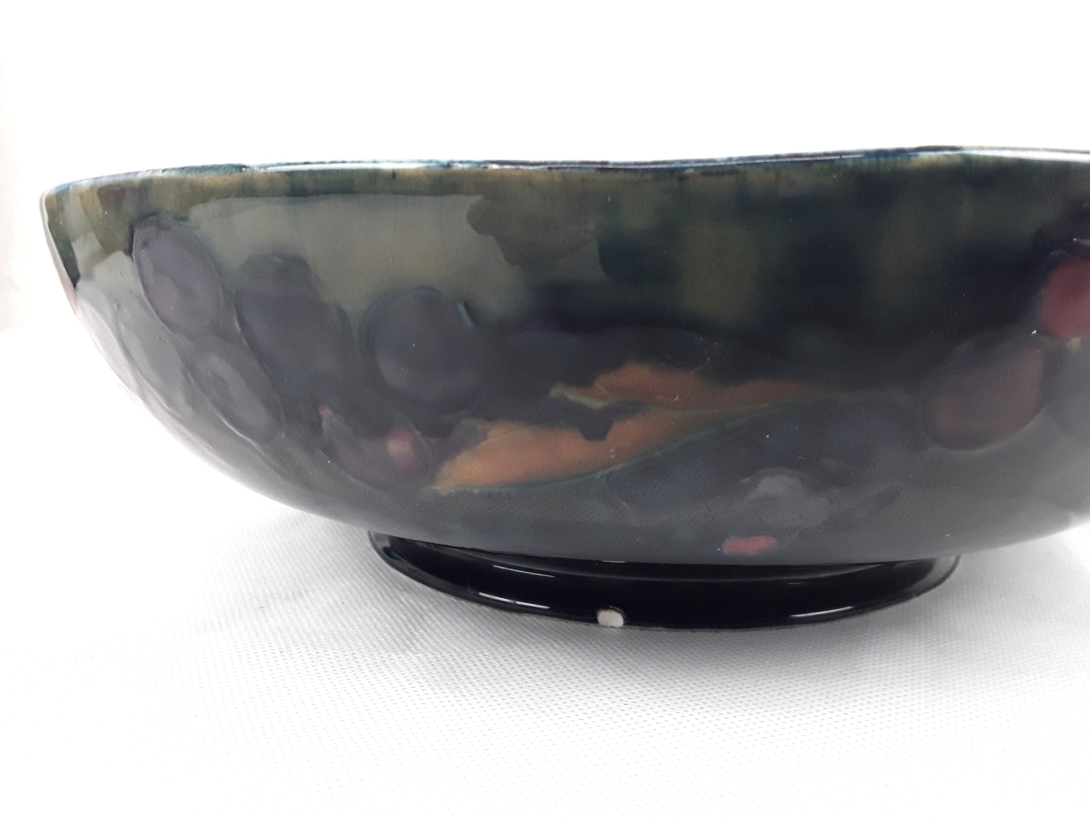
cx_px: 545
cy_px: 409
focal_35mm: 27
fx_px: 850
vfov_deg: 51.4
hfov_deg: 65.3
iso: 80
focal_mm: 2.91
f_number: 1.9
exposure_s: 1/33
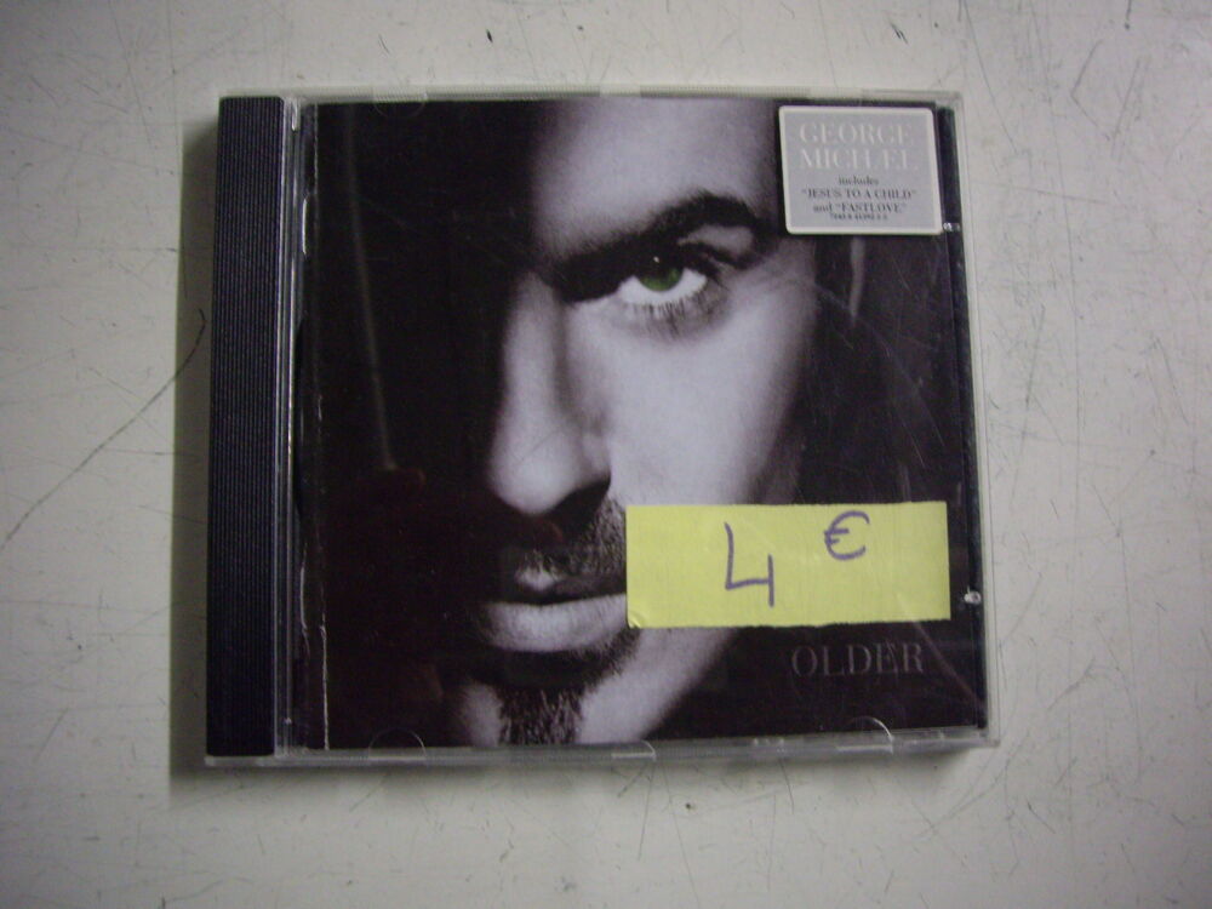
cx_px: 606
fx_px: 1330
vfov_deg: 37.7
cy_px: 454
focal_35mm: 38
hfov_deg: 49.0
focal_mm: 6.2
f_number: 2.7
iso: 200
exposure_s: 1/13
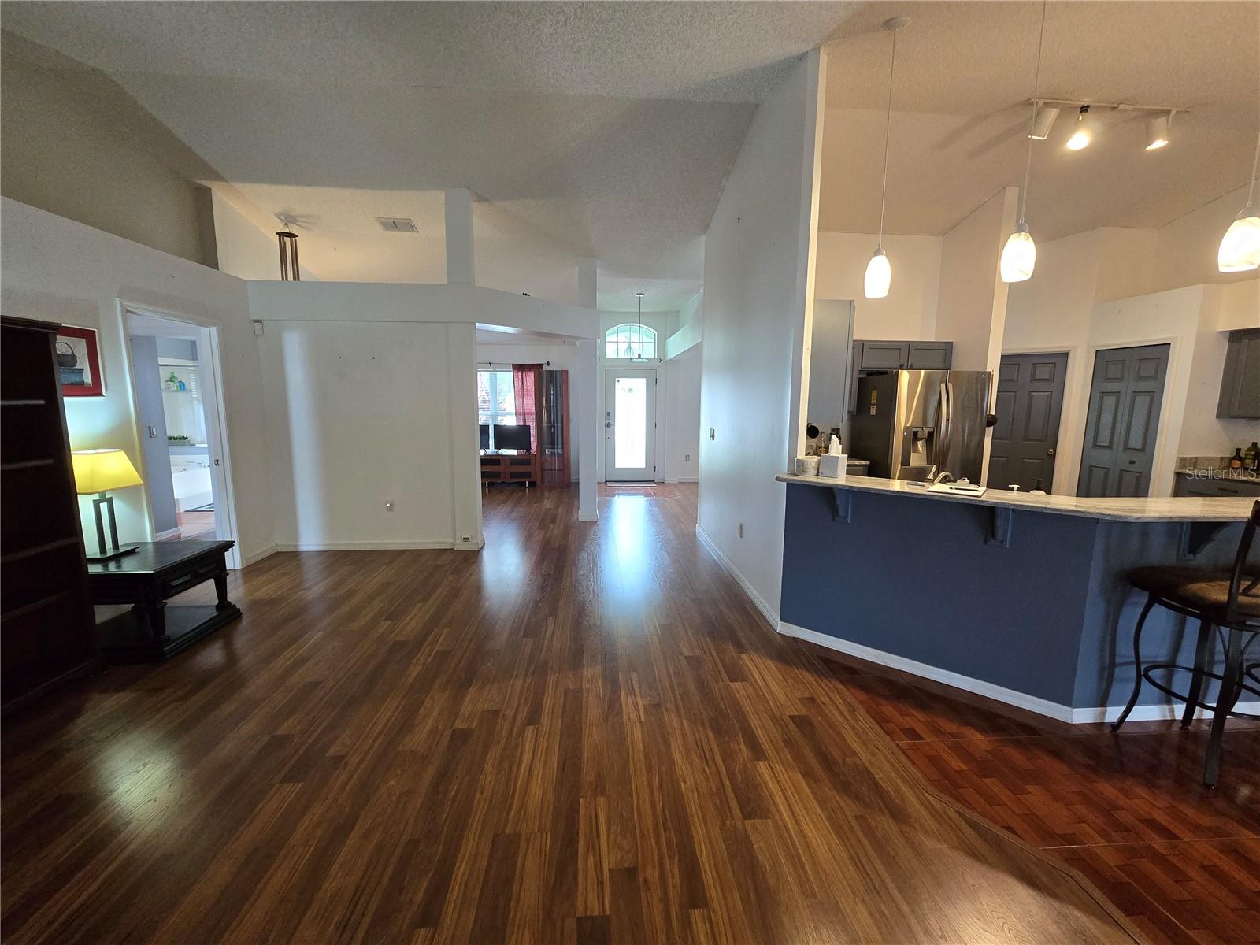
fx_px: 473
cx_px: 630
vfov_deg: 89.9
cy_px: 472
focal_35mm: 13
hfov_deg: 106.2
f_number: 2.2
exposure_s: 1/60
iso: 500
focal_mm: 2.2
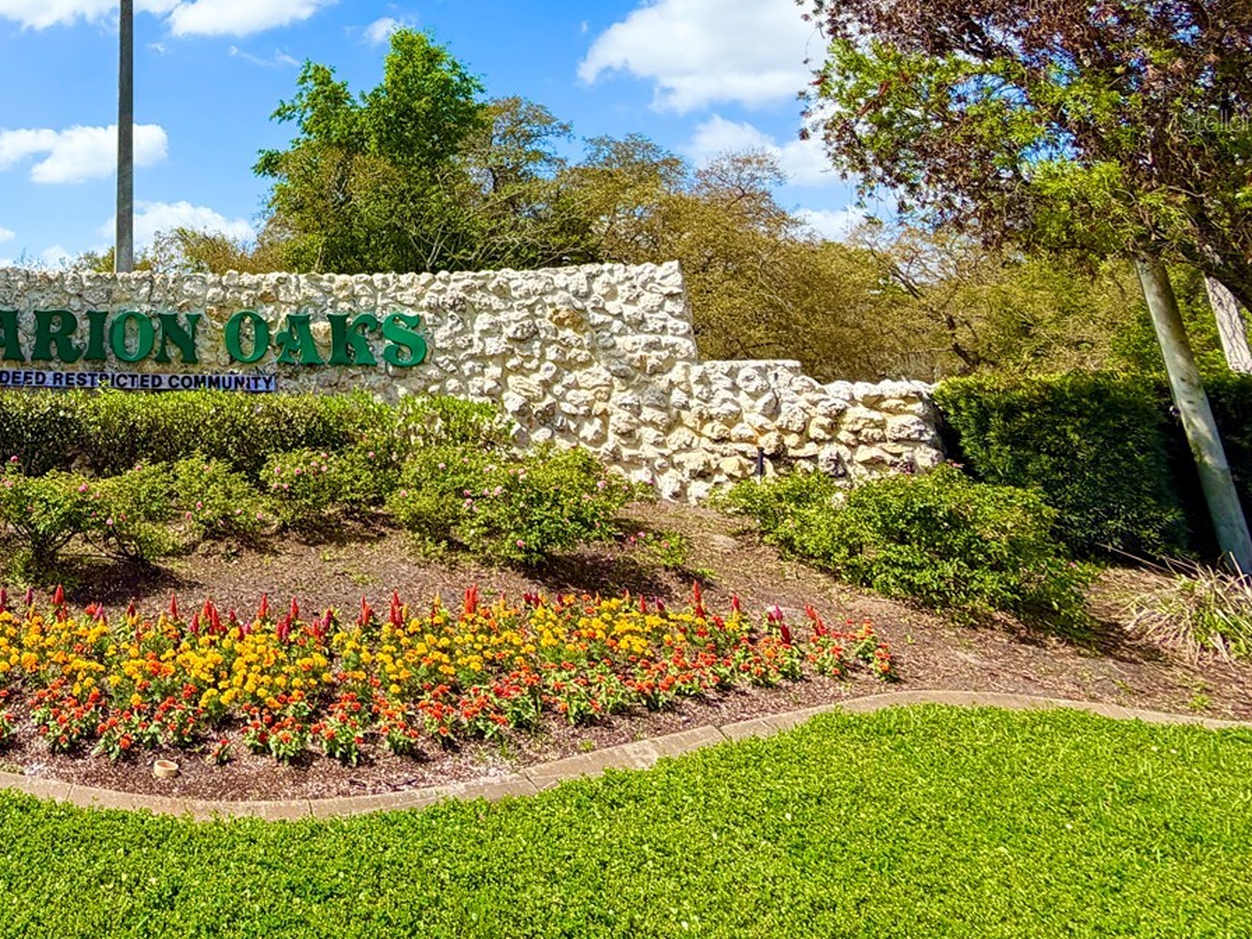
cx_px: 194
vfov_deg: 49.7
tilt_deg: +18.2
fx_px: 904
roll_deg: -0.9
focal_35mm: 25
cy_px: 120
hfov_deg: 61.6
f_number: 2.2
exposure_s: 1/1339
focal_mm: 2.22
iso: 20
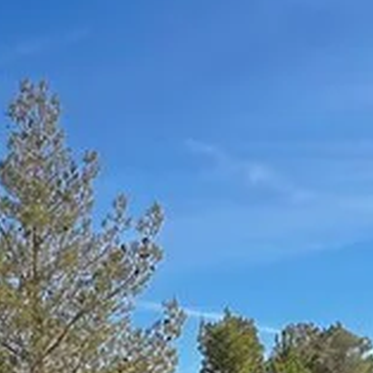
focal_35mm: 75
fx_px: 914
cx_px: 211
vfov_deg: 19.3
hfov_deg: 23.0
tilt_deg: -7.8
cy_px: 603
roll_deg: +2.6
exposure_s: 1/1085
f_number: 1.8
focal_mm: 1.57
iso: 32
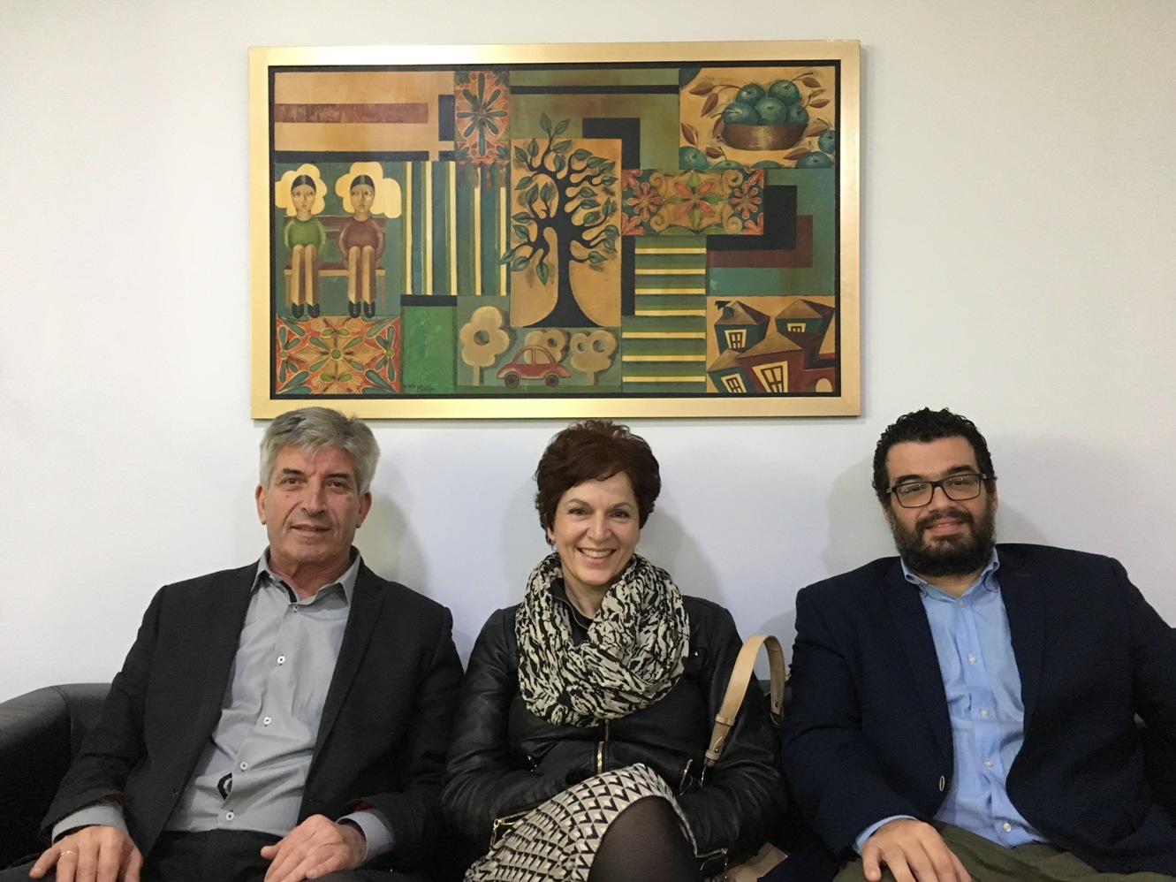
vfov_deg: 48.2
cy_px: 441
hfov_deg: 61.7
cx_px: 588
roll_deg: +0.3
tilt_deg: +1.4
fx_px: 985
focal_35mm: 29
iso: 250
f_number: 2.2
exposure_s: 1/17
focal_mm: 4.15
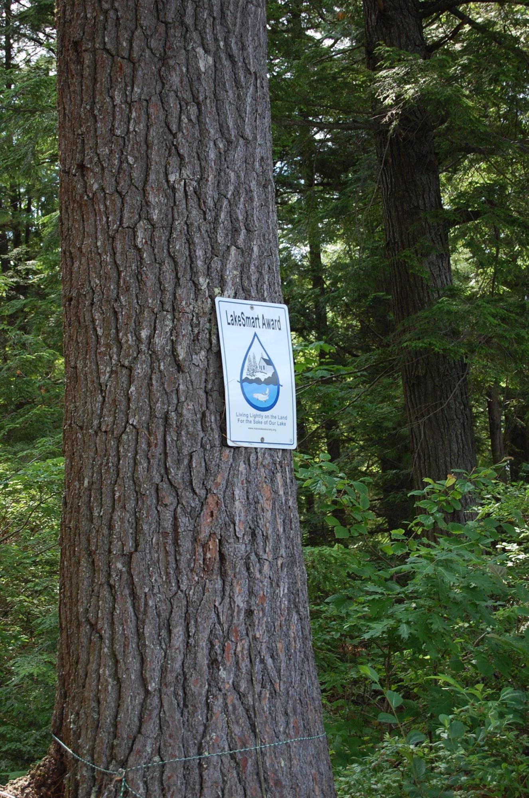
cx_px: 264
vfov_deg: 24.7
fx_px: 1825
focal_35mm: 82
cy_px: 399
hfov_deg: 16.5
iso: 220
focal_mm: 55
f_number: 5.6
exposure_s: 1/125
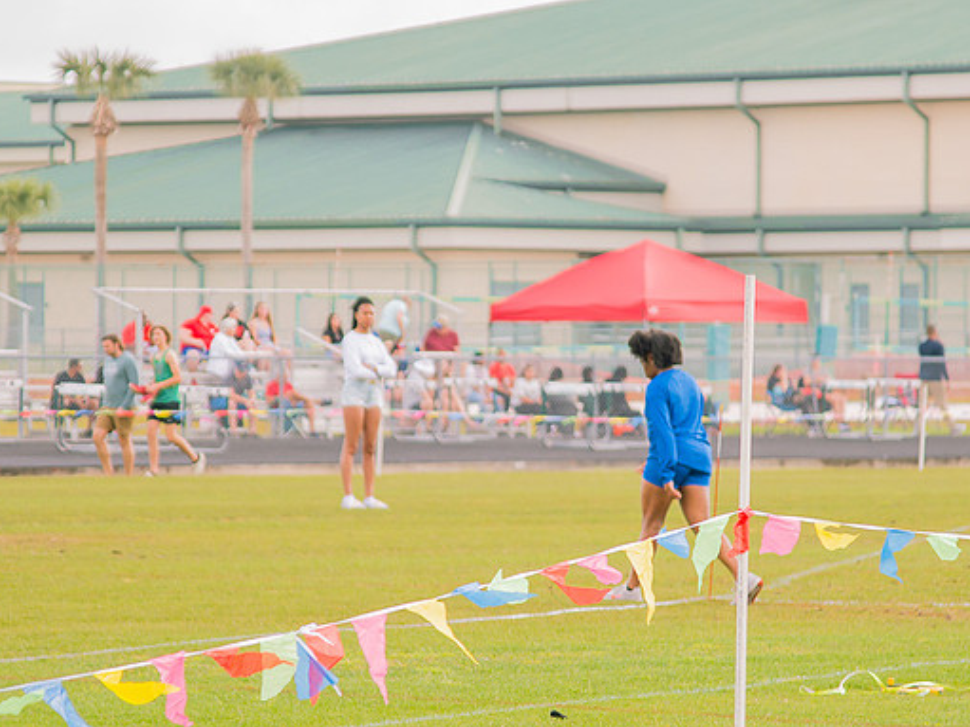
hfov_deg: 7.1
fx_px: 7788
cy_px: 385
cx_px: 550
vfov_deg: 5.3
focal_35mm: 278
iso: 200
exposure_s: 1/200
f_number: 4
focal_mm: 120
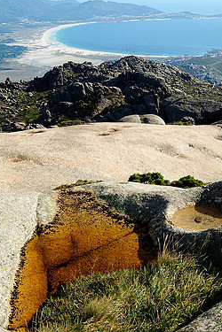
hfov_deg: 27.7
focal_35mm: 49
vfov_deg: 40.6
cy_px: 187
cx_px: 127
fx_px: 450
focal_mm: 27
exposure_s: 1/40
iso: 200
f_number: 13
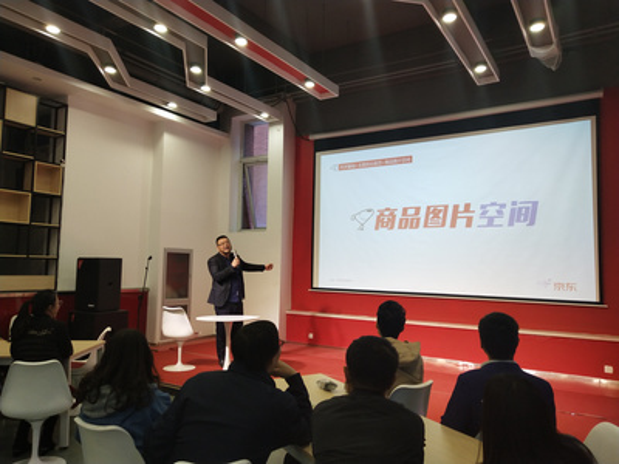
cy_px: 232
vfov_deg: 46.8
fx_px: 536
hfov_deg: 60.0
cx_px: 310
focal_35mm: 30
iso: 171
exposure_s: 1/100
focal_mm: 3.95
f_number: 1.8
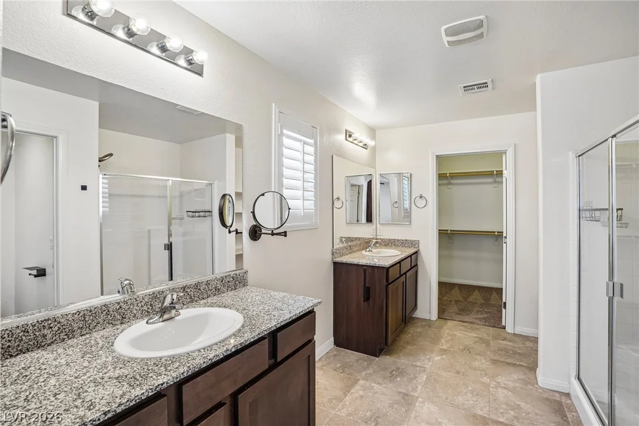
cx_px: 320
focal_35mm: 16
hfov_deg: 96.8
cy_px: 213
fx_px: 284
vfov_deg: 73.7
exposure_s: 1/20
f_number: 8
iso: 400
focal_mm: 16
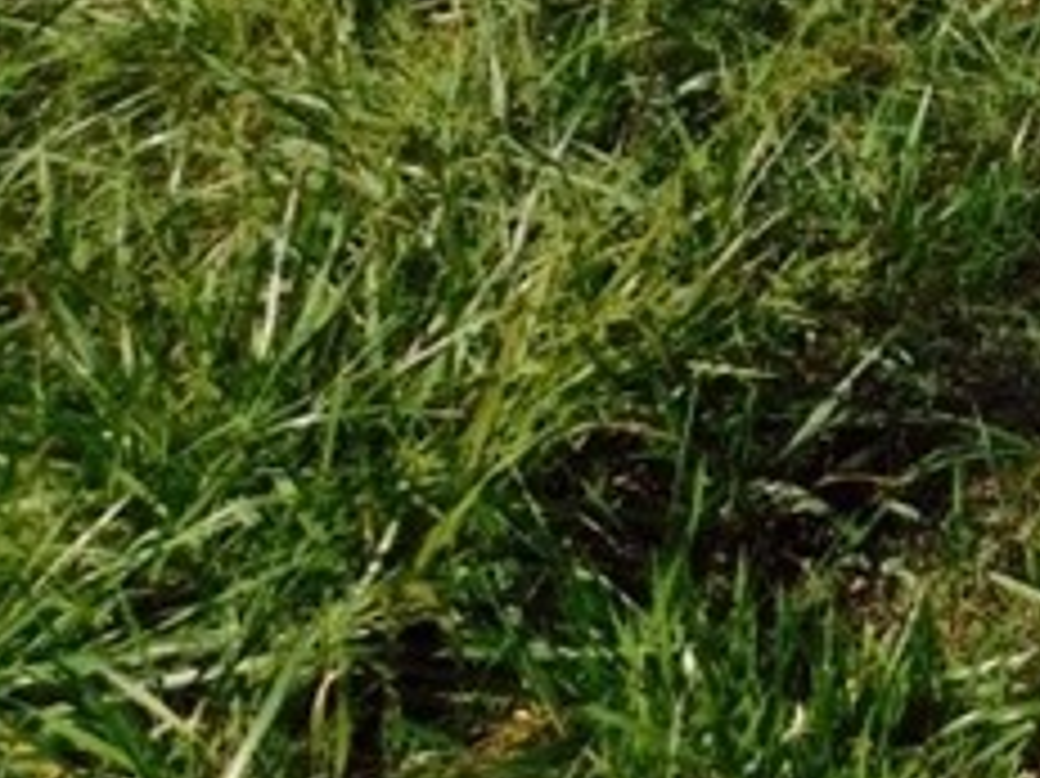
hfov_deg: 16.5
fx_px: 3063
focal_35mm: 102
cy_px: -913
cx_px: 1814
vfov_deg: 12.3
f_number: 6
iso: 125
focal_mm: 4
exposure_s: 1/500
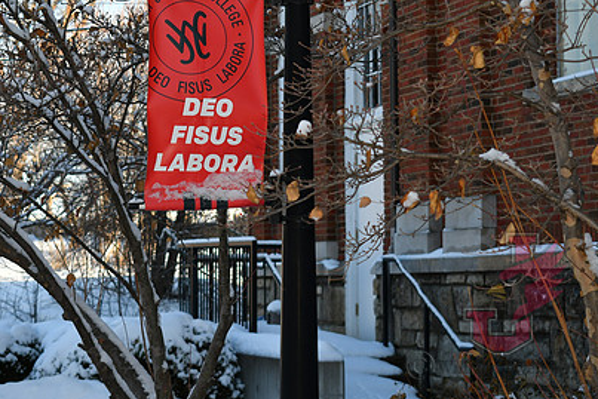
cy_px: 115
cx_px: 203
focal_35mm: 108
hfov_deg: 18.9
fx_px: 1795
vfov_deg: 12.7
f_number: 5.6
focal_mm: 50
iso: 100
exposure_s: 1/250
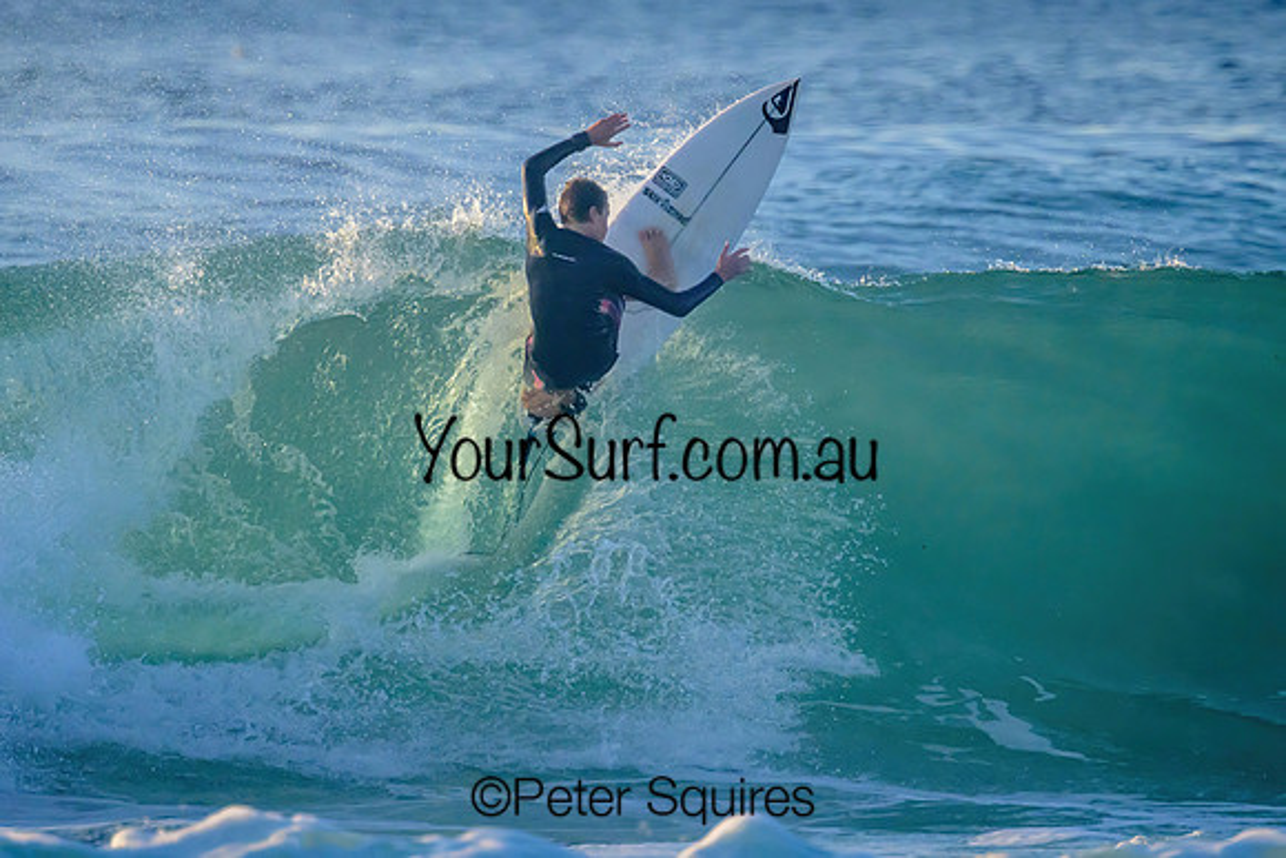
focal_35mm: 1089
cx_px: 702
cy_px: 285
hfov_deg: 1.9
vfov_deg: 1.3
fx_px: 38919
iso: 2200
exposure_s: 1/1600
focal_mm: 800
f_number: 11
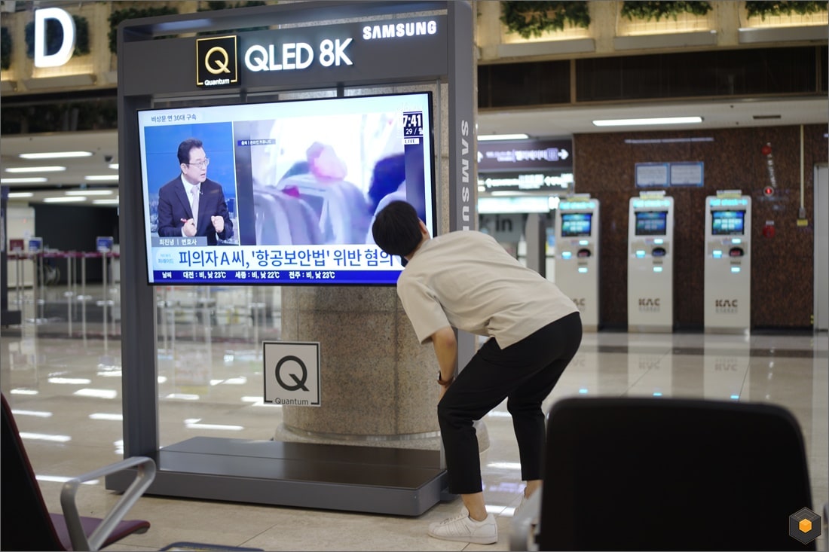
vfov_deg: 29.9
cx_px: 414
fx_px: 1036
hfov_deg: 43.6
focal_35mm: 45
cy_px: 276
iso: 200
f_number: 1.8
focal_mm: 45
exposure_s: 1/60
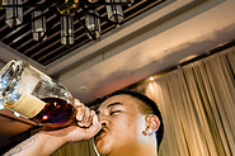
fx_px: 287
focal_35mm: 44
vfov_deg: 30.0
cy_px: 117
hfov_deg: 44.5
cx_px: 116
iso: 800
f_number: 2.8
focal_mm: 14
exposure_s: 1/160
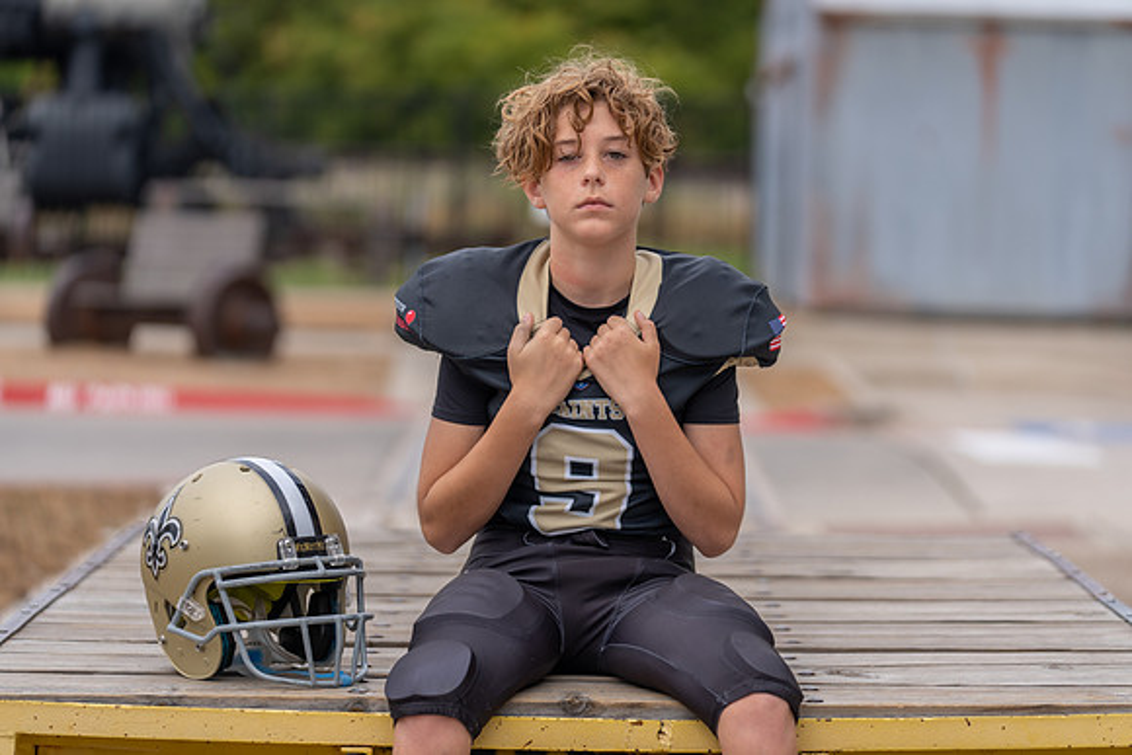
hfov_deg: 17.7
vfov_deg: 11.9
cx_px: 566
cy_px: 378
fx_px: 3635
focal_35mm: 116
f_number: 2.8
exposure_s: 1/400
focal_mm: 114
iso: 100
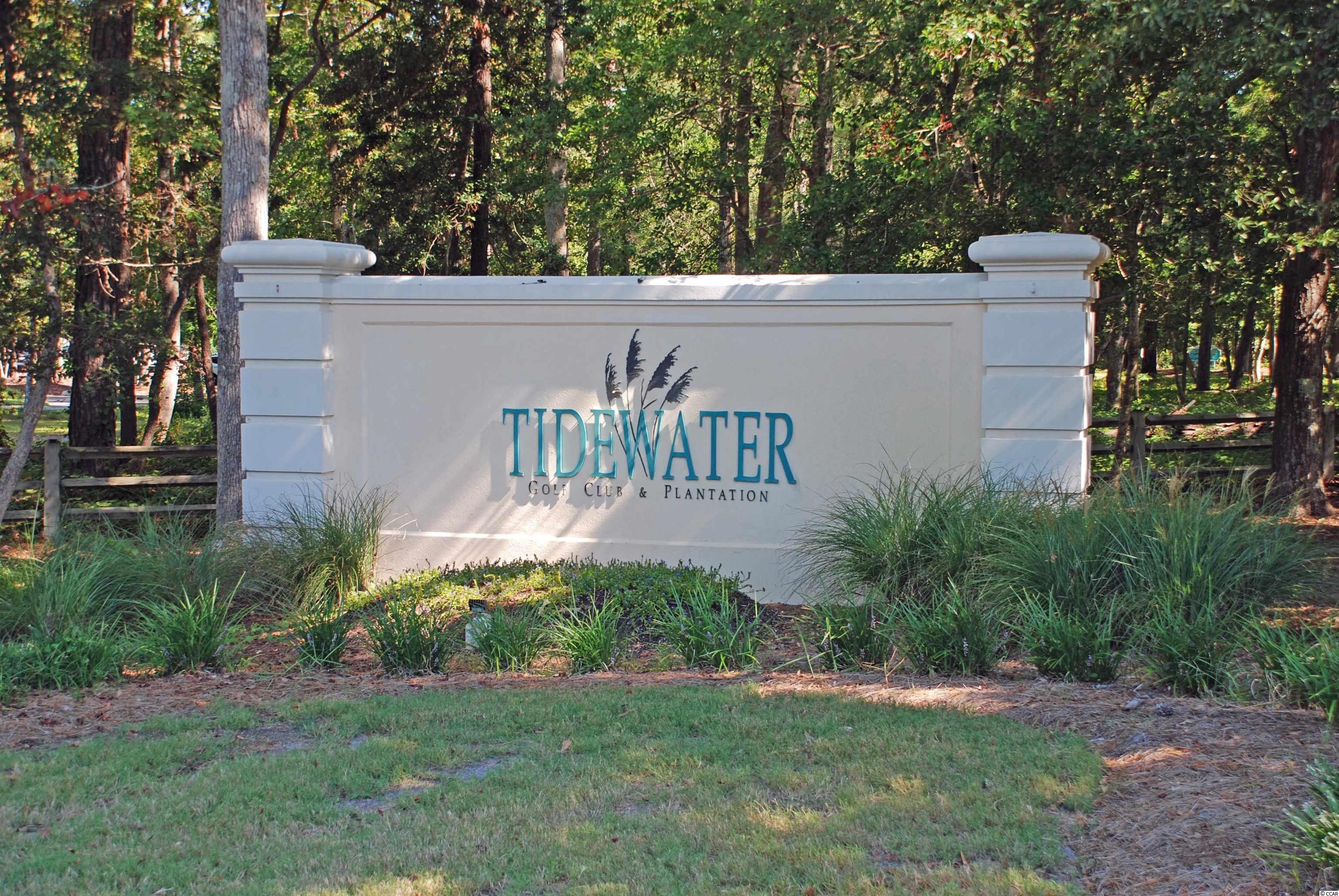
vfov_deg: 25.8
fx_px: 1955
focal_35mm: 52
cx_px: 670
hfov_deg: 37.8
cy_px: 448
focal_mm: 35
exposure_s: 1/125
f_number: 5.6
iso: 140
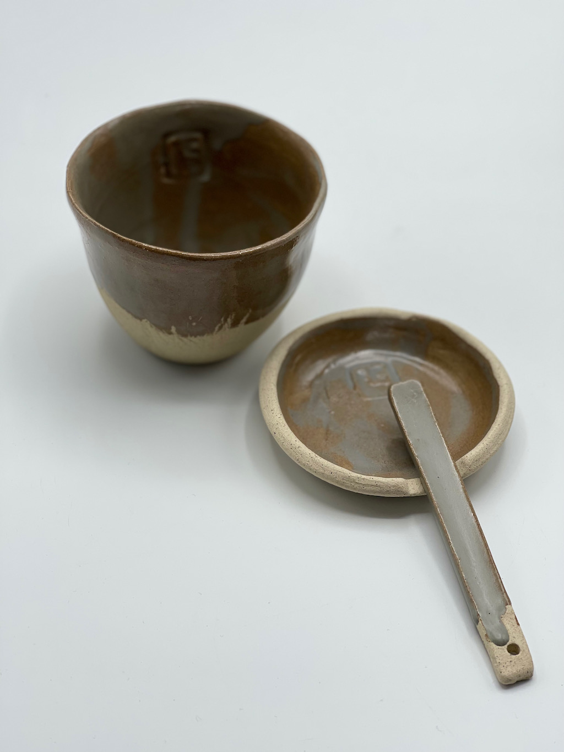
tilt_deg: -45.0
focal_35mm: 64
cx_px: 282
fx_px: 1391
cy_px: 376
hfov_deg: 22.9
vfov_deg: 30.3
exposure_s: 1/316
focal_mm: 7.5
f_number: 2.2
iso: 20
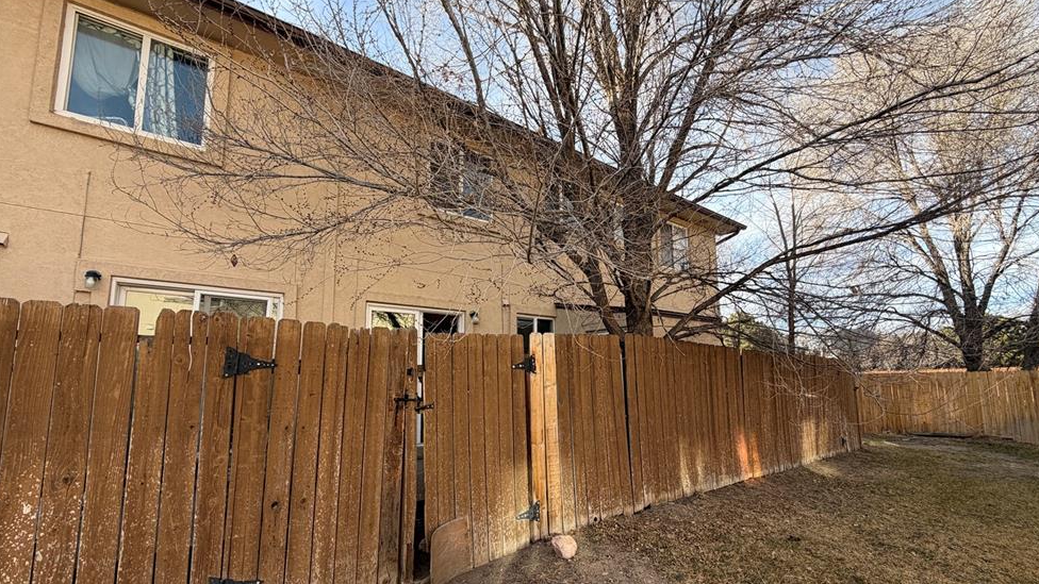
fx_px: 441
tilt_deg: +7.8
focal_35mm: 16
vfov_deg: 66.8
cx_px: 540
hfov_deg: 99.3
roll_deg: +0.9
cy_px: 329
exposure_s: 1/502
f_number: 2.2
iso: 64
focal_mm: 2.22
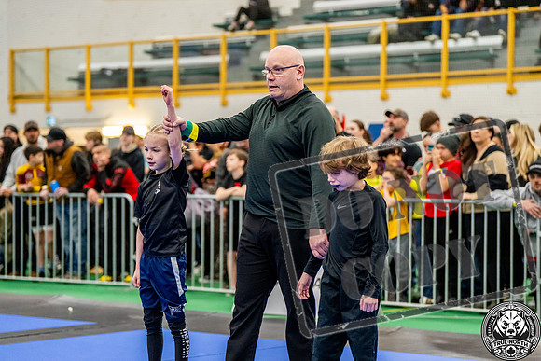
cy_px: 180
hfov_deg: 20.6
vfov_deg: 13.8
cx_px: 270
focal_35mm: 99
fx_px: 1488
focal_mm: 99
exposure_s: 1/500
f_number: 2.8
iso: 5000
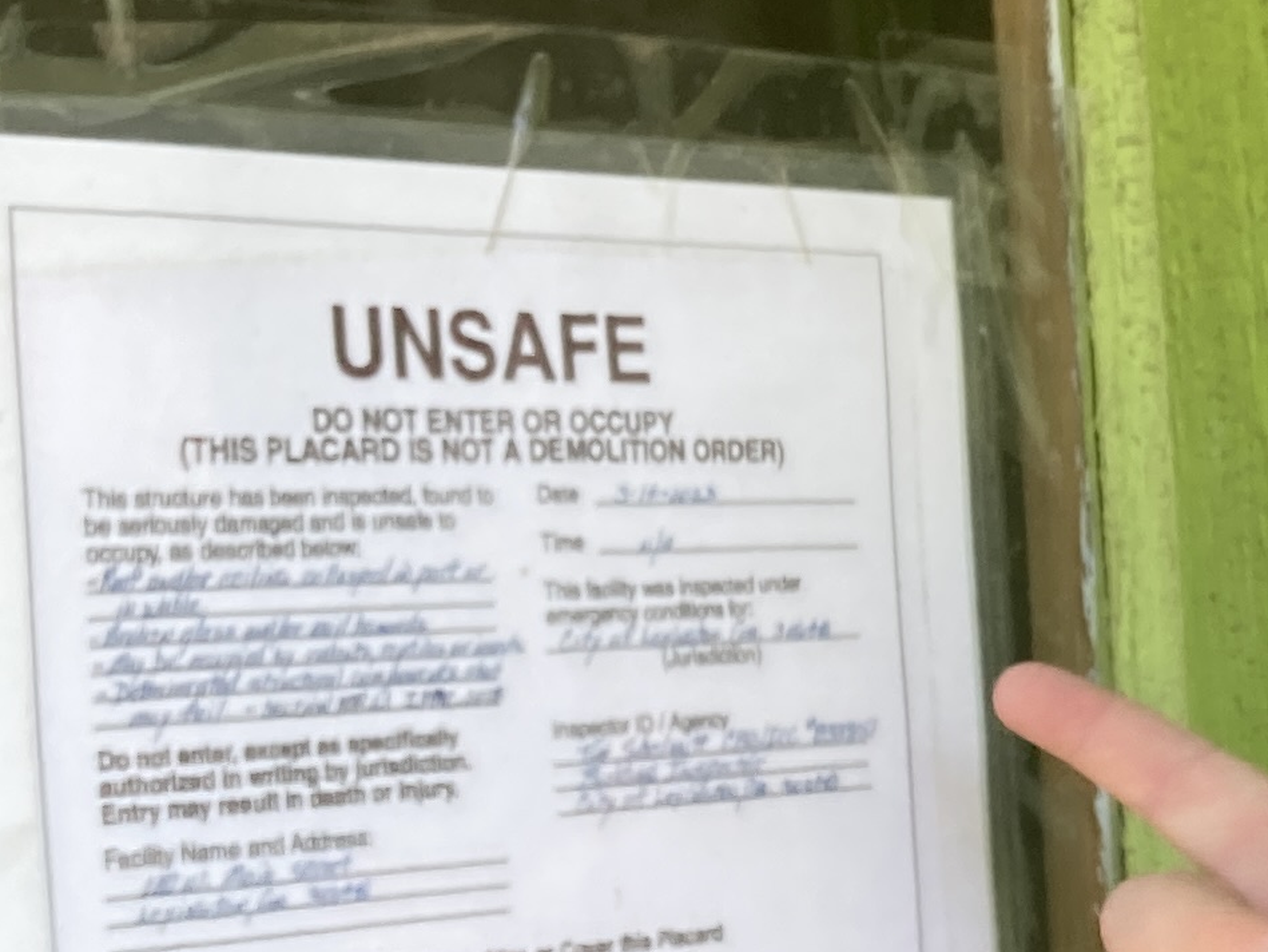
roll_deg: +2.1
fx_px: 4360
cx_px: 1812
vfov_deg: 12.5
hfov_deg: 15.5
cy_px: 473
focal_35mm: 119
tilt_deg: +4.9
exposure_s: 1/121
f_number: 1.8
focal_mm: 3.99
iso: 32
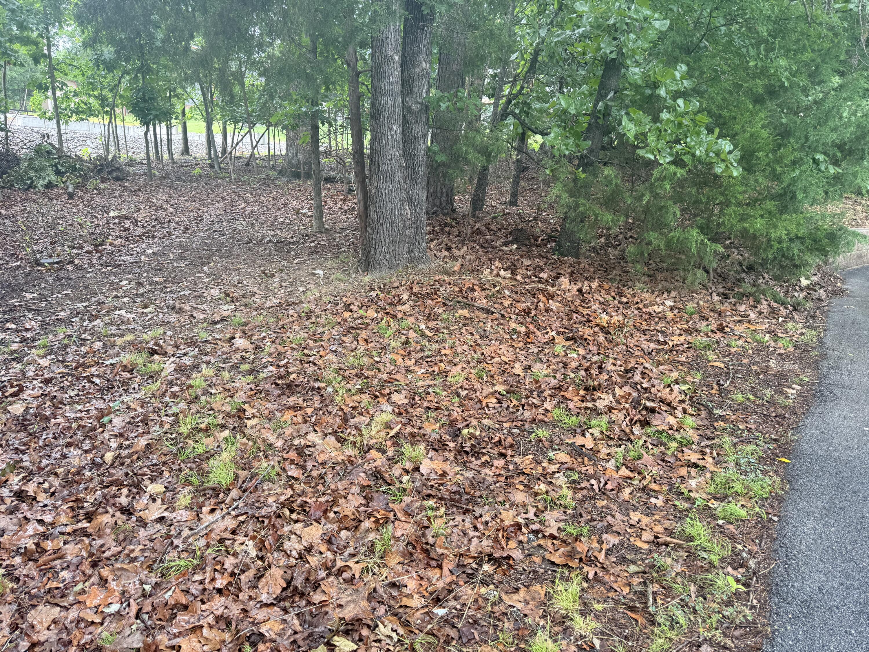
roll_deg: -1.9
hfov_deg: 71.6
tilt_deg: -11.5
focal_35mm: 24
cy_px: 326
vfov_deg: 56.8
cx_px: 434
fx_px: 602
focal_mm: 6.76
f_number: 1.78
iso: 80
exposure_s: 1/141
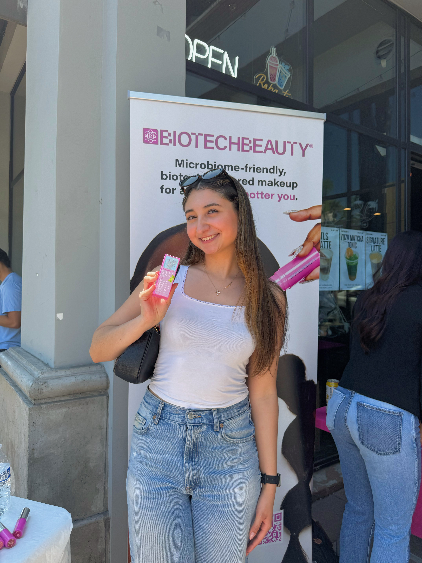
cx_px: 211
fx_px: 390
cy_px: 282
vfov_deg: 71.6
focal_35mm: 24
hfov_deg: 56.8
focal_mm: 6.76
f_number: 1.78
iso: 80
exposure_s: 1/1060
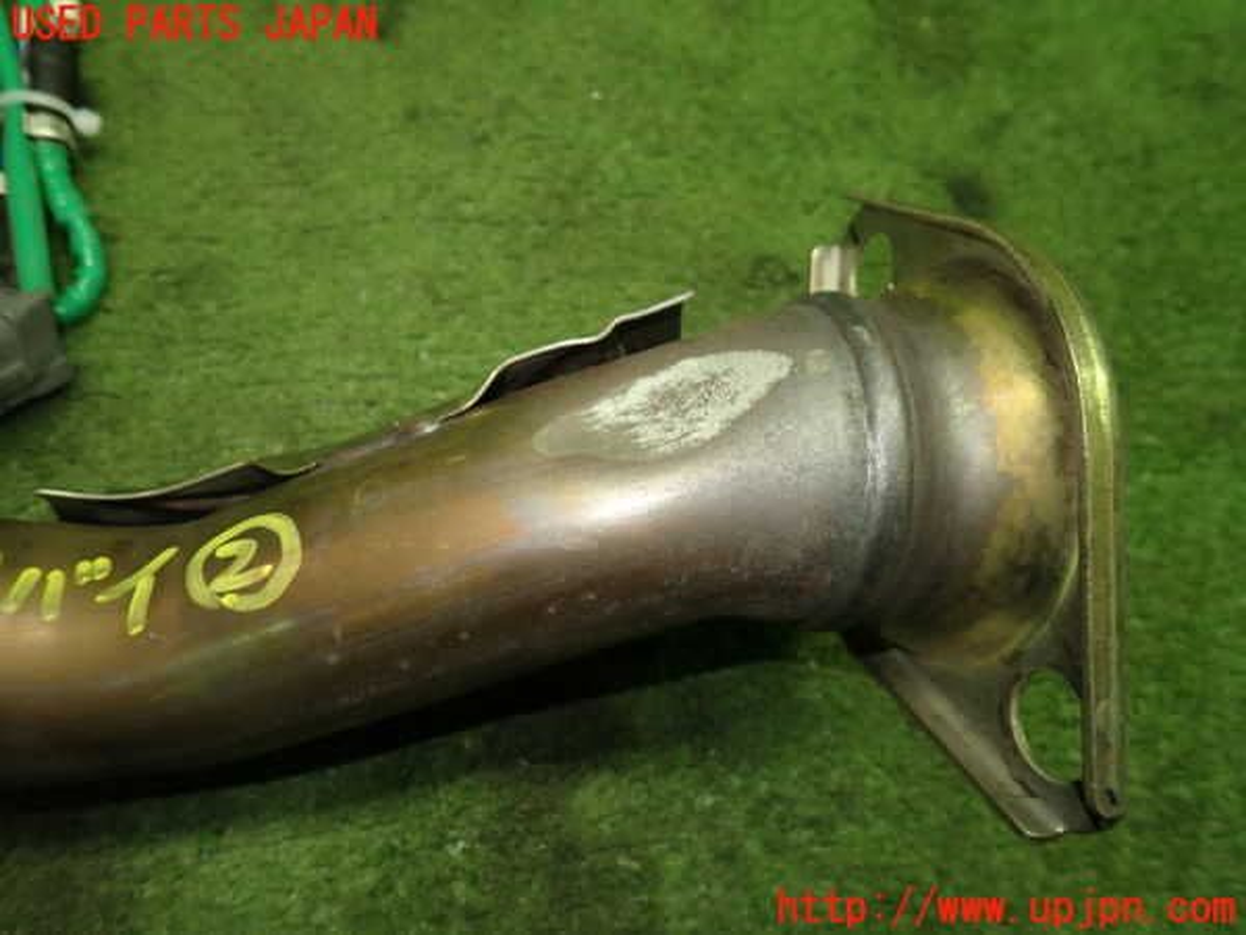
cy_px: 468
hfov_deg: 69.4
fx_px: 900
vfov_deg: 54.9
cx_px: 623
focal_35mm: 25
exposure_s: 1/60
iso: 200
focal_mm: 4.5
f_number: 2
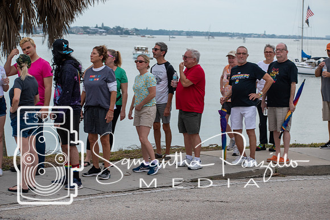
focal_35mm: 105
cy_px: 110
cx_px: 165
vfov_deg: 13.0
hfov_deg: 19.5
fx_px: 963
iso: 400
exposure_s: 1/500
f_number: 5.6
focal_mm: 70
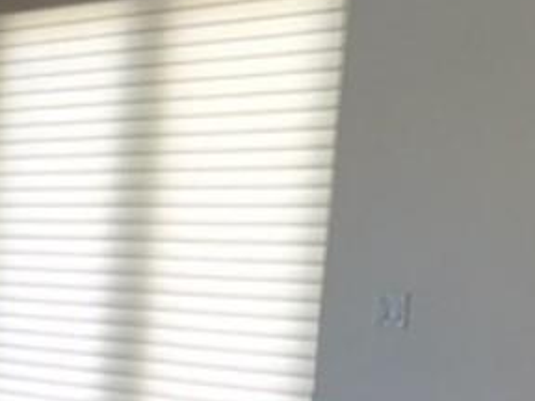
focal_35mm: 103
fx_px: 1592
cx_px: -342
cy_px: 475
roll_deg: -1.7
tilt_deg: -6.9
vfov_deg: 14.0
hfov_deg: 16.7
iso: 32
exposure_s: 1/60
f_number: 2.2
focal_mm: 4.15
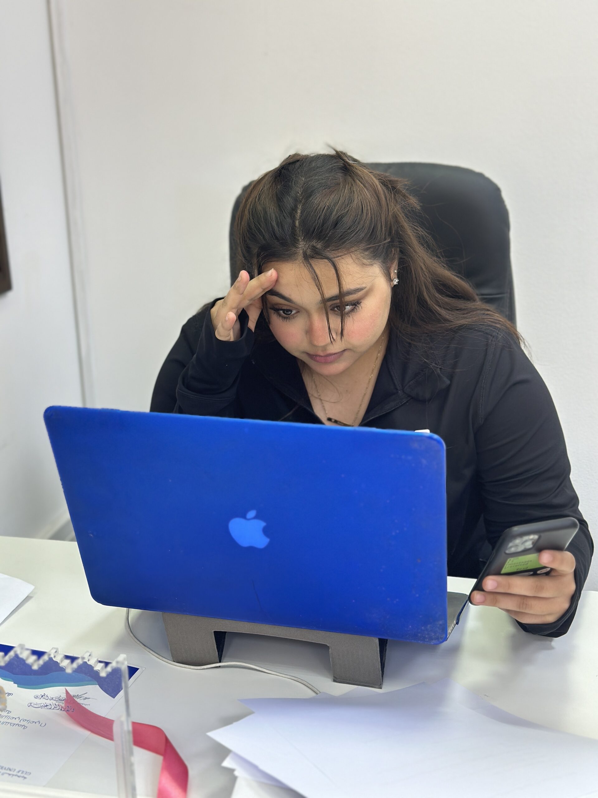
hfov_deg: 30.3
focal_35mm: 48
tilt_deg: -18.7
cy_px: 399
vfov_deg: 39.7
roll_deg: +0.7
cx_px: 299
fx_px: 1106
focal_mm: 6.86
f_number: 1.78
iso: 64
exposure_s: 1/50
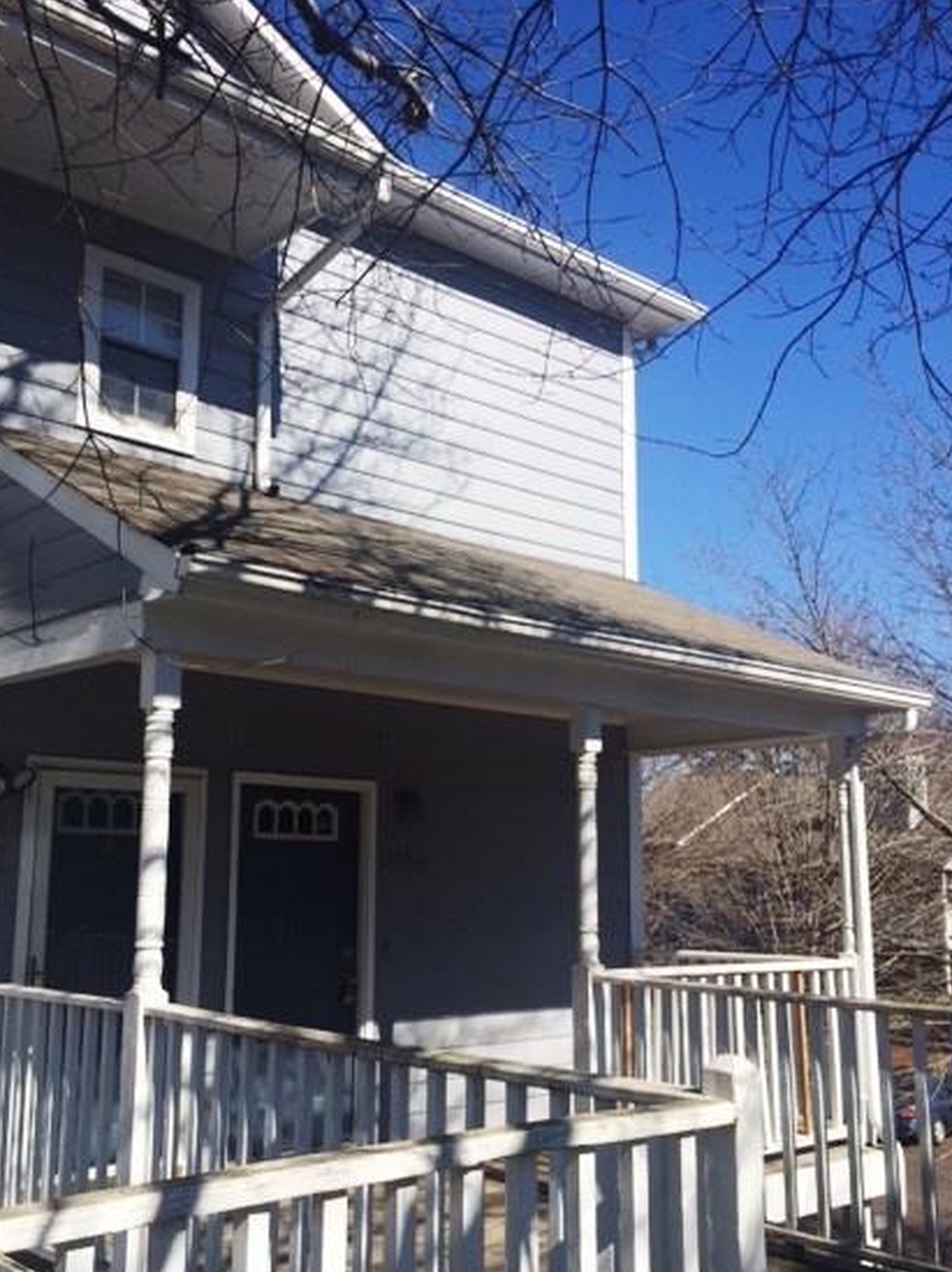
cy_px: 674
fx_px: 1285
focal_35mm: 35
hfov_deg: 40.6
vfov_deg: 52.6
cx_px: 431
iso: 40
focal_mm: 4.12
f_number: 2.2
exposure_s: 1/2564
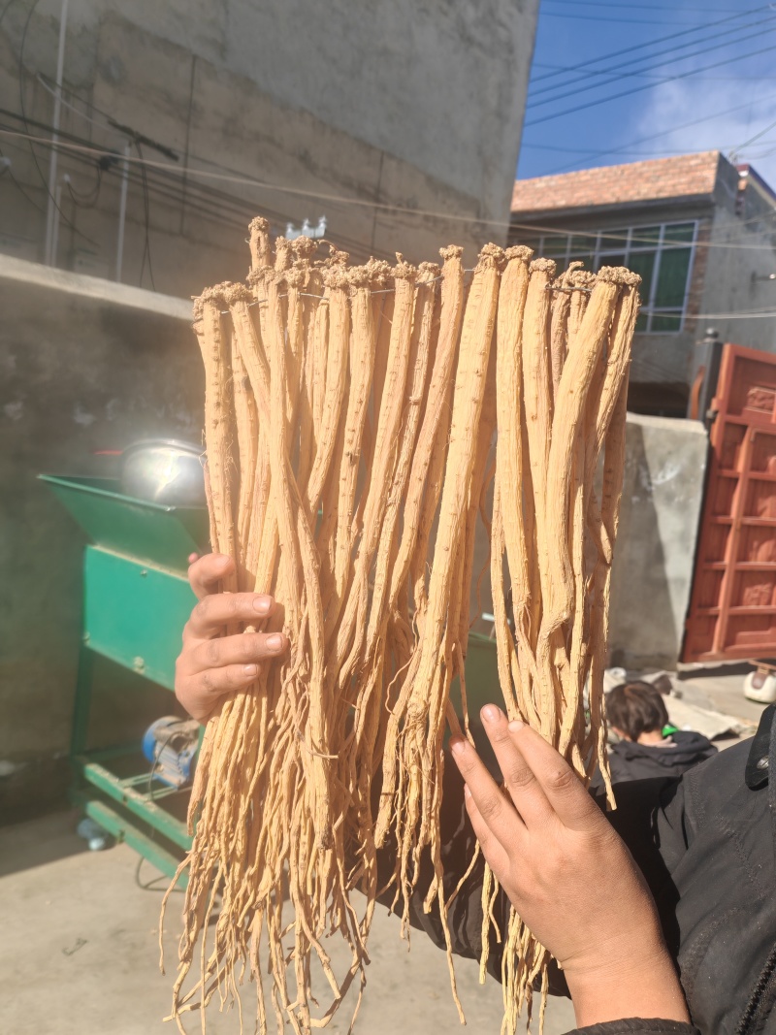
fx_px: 807
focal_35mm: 27
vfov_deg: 65.3
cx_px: 388
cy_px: 518
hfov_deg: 51.3
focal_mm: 5.52
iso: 50
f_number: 1.95
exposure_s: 1/1300
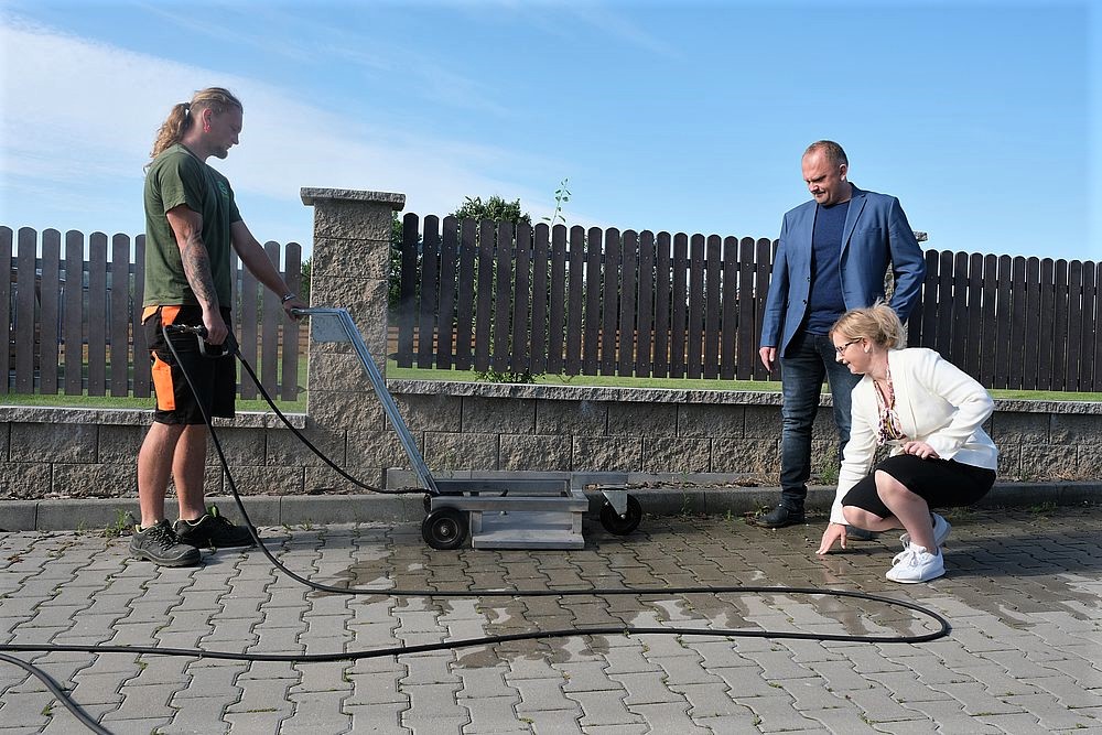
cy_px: 368
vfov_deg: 43.6
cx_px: 551
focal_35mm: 30
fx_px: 918
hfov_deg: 61.9
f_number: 8
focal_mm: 20
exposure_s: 1/250
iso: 320
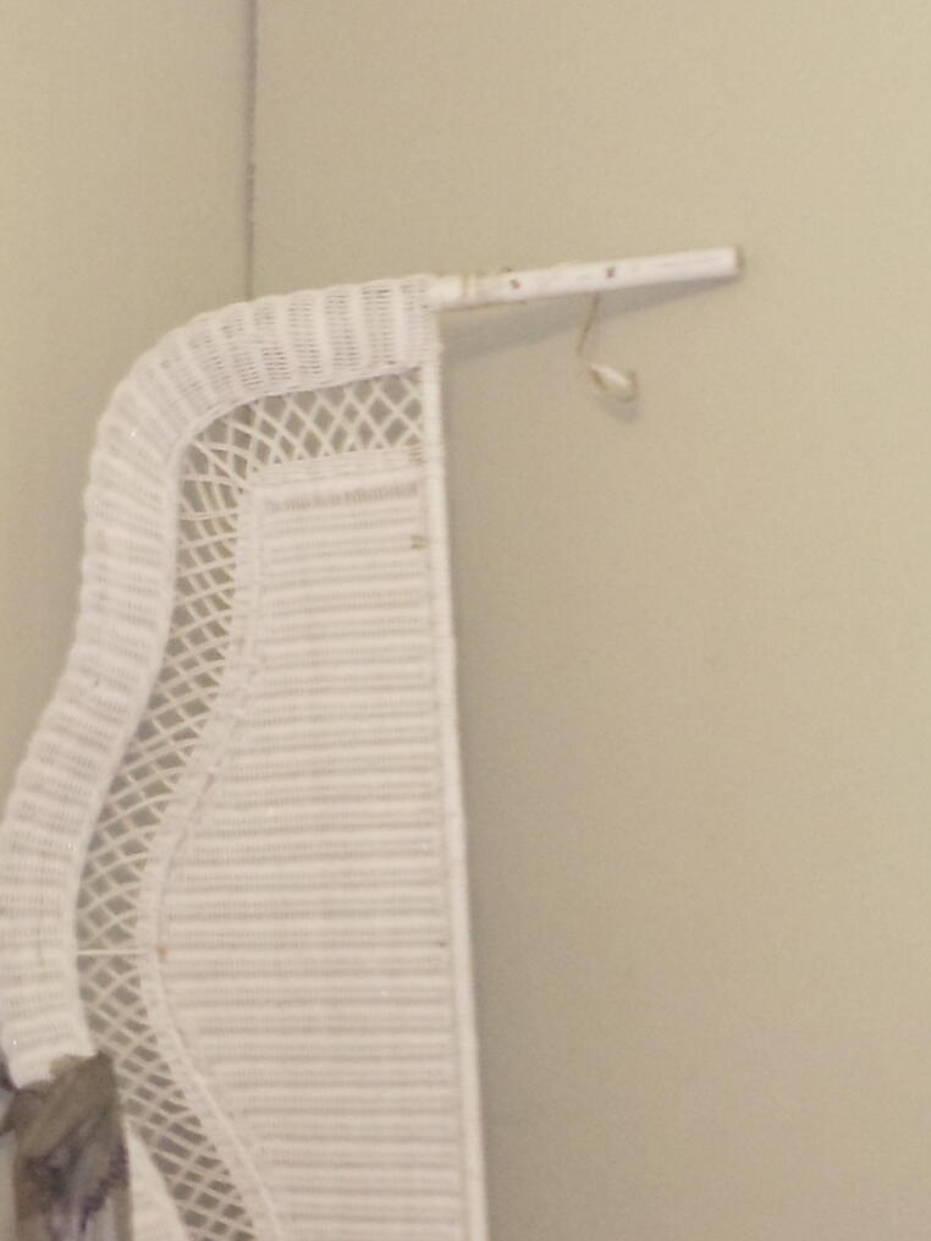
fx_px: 4659
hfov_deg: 11.2
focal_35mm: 130
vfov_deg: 15.2
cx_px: -239
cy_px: 721
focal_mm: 6
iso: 400
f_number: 3.5
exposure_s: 1/10
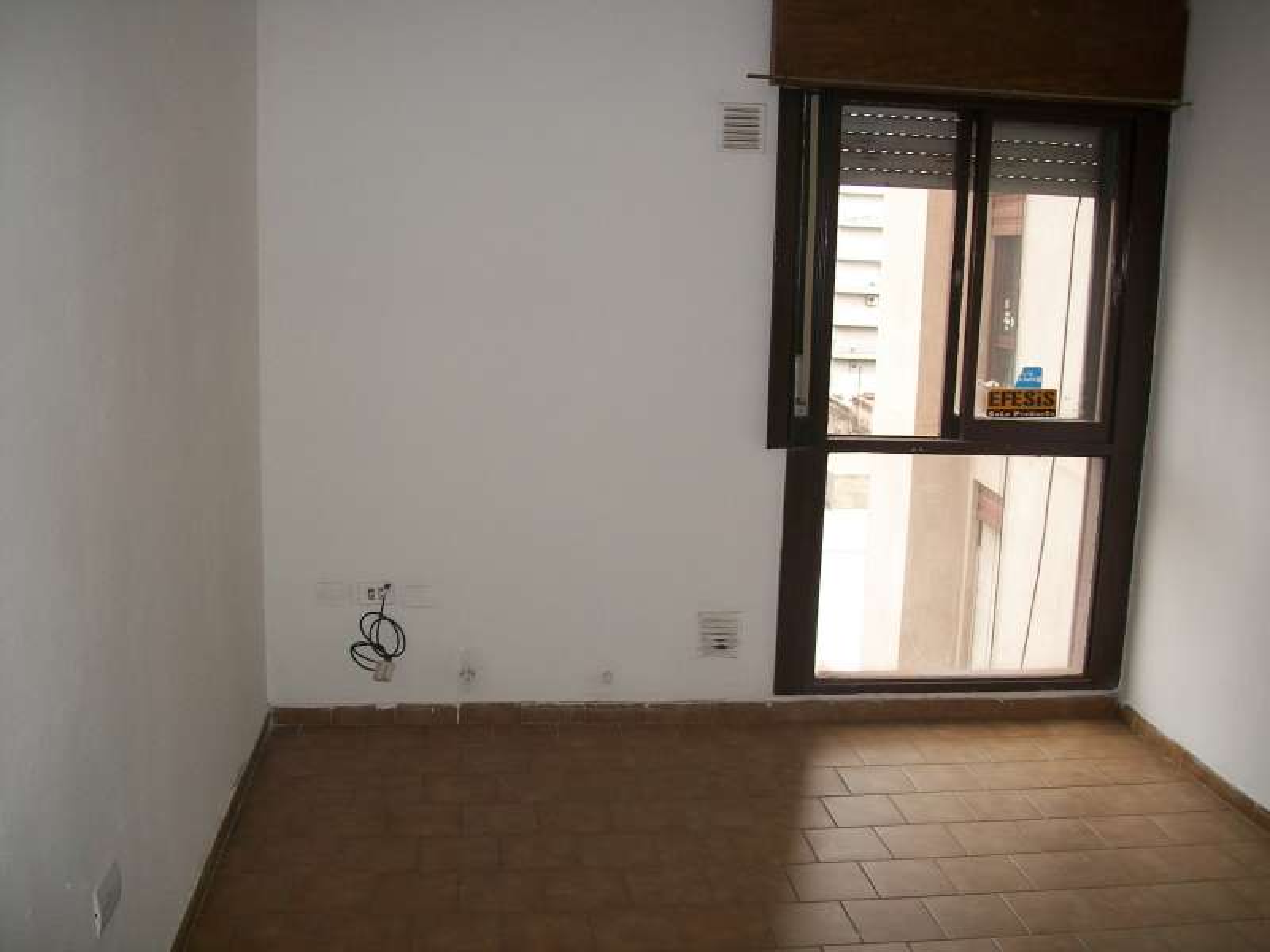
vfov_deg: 44.2
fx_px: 1174
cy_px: 476
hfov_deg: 56.8
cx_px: 635
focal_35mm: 32
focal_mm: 5.7
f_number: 2.9
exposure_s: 1/80
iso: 80
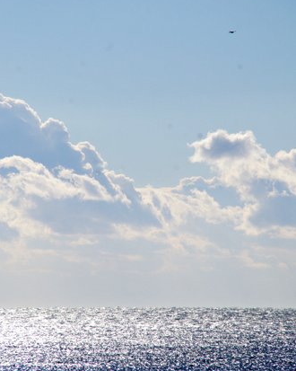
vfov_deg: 5.7
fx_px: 3737
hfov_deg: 4.5
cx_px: 148
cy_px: 171
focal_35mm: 341
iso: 200
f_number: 13
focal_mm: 200
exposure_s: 1/800
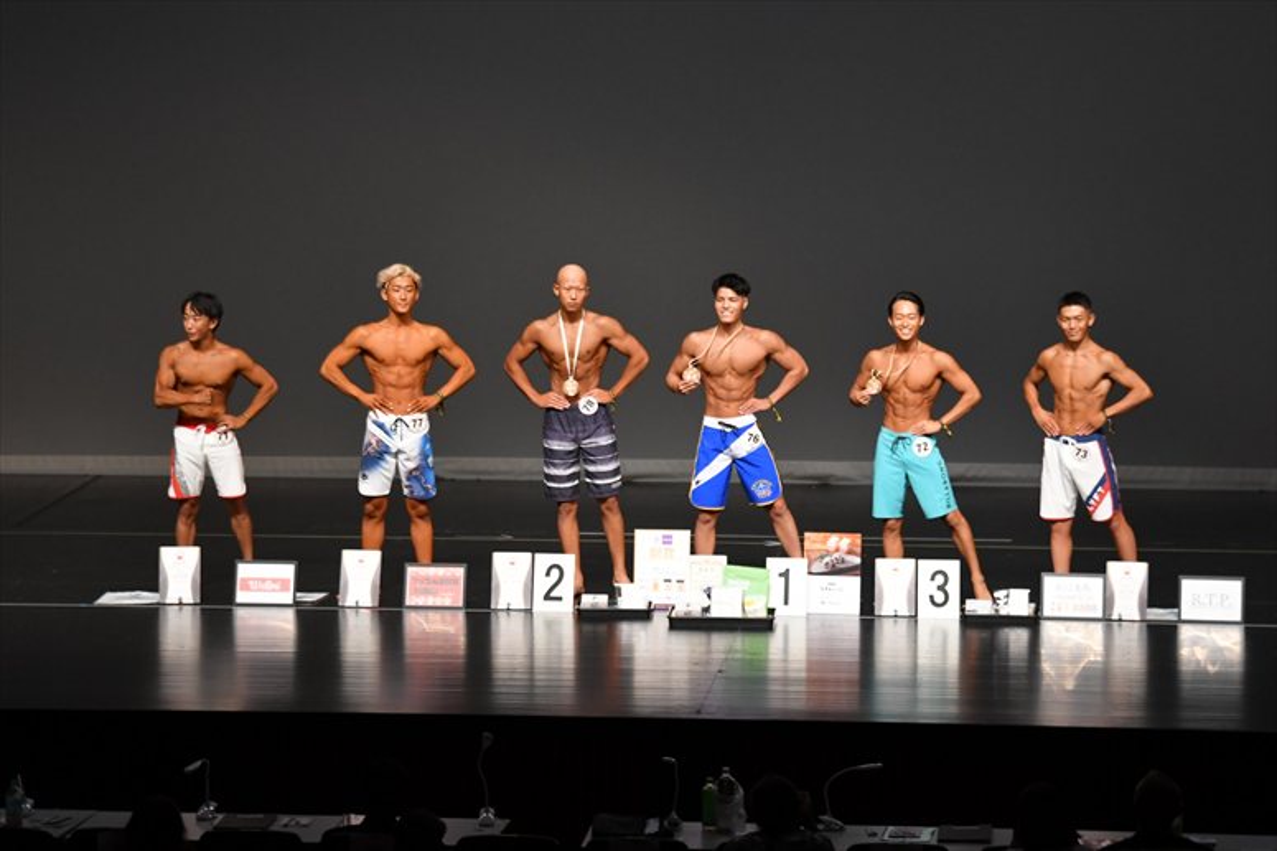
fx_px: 5212
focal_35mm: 147
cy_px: 426
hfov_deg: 14.0
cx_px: 638
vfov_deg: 9.3
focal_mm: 98
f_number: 5.6
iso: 2000
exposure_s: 1/400
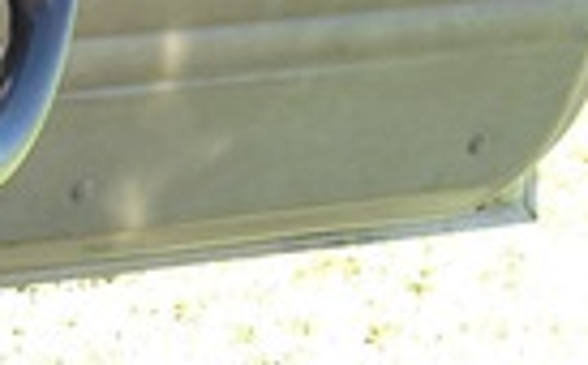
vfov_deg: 6.3
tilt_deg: -34.9
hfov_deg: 9.3
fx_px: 3278
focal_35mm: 205
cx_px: -747
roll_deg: -7.1
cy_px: 490
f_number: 2.4
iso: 64
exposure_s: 1/120
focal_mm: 4.12
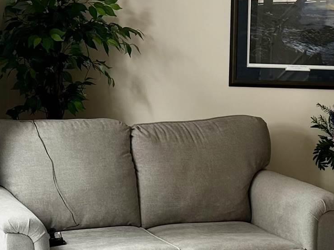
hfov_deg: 19.6
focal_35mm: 100
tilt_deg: -6.4
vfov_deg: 14.8
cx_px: 224
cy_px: 136
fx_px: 965
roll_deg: -2.1
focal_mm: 6.86
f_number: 1.78
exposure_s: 1/142
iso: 64
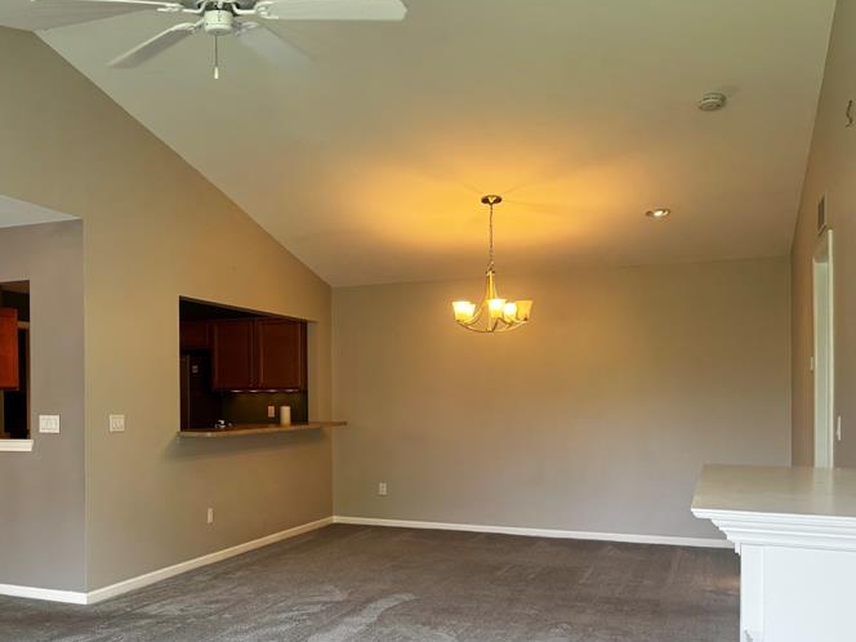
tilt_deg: -0.7
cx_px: 217
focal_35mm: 37
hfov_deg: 48.3
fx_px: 915
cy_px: 398
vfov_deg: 38.4
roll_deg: +0.3
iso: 160
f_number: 1.78
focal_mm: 6.76
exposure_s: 1/120
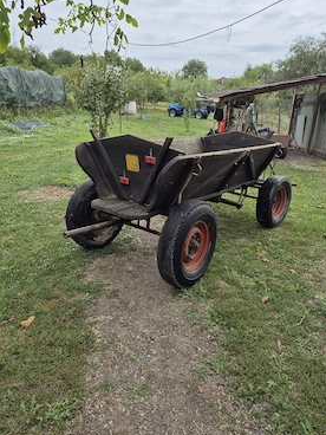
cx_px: 157
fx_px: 314
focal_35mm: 25
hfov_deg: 54.9
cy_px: 213
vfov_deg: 69.4
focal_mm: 5.4
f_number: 1.8
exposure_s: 1/2000
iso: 25
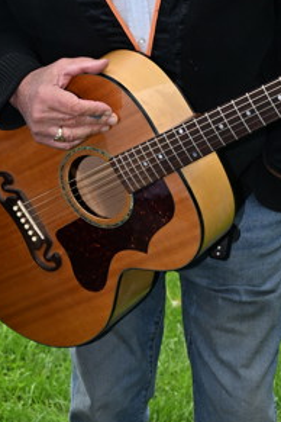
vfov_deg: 17.7
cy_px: 196
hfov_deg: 11.8
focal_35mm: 116
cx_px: 43
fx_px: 1355
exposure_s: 1/500
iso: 250
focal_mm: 32.5
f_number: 5
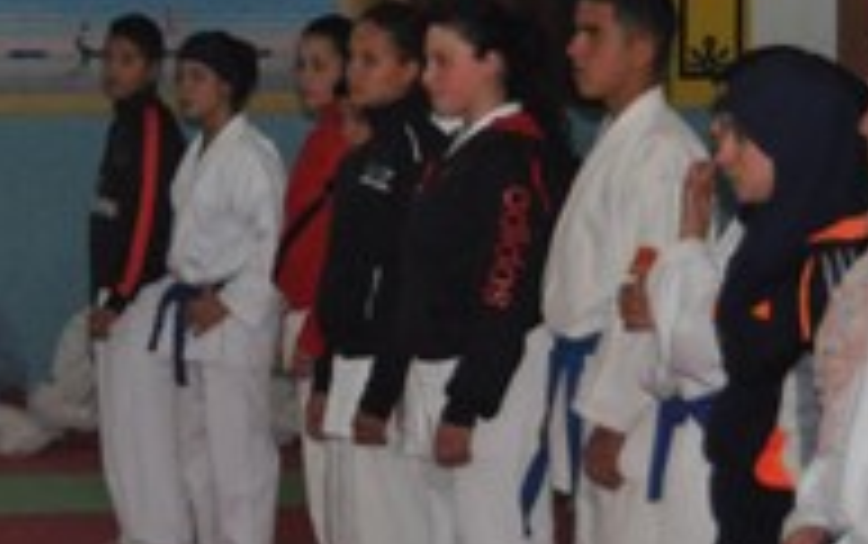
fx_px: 4546
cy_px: 303
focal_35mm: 192
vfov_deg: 6.9
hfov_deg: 10.8
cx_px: -9
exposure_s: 1/60
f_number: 4.8
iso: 800
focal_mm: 38
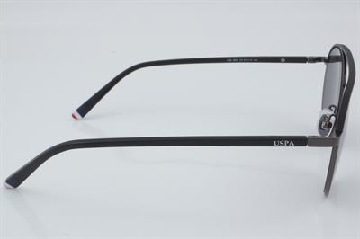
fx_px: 749
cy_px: 120
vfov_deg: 18.2
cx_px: 180
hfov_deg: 27.0
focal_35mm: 75
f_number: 32
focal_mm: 50
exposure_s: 1/3
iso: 100
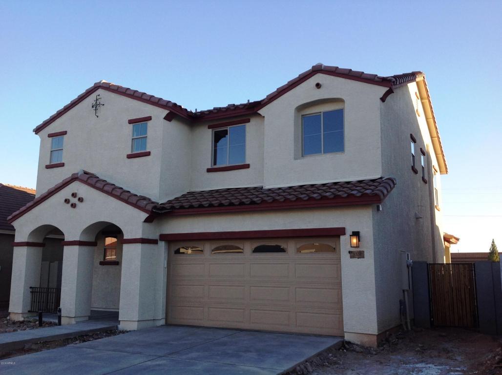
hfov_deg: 52.7
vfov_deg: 40.6
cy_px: 188
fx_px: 507
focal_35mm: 35
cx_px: 251
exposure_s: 1/426
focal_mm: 4.28
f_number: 2.4
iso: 50
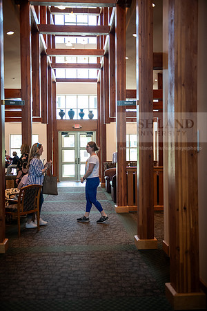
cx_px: 104
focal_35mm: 40
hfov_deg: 33.4
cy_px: 156
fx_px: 345
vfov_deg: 48.5
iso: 1000
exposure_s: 1/160
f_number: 2.8
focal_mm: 40
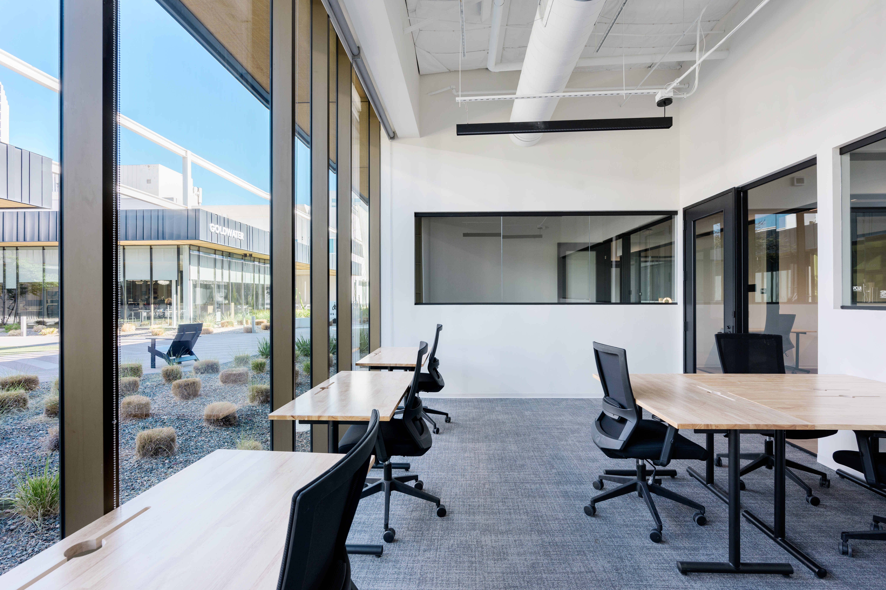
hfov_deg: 95.0
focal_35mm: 16
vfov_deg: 72.0
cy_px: 295
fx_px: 406
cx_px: 443
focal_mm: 16.5
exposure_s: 1/40
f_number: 8
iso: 125
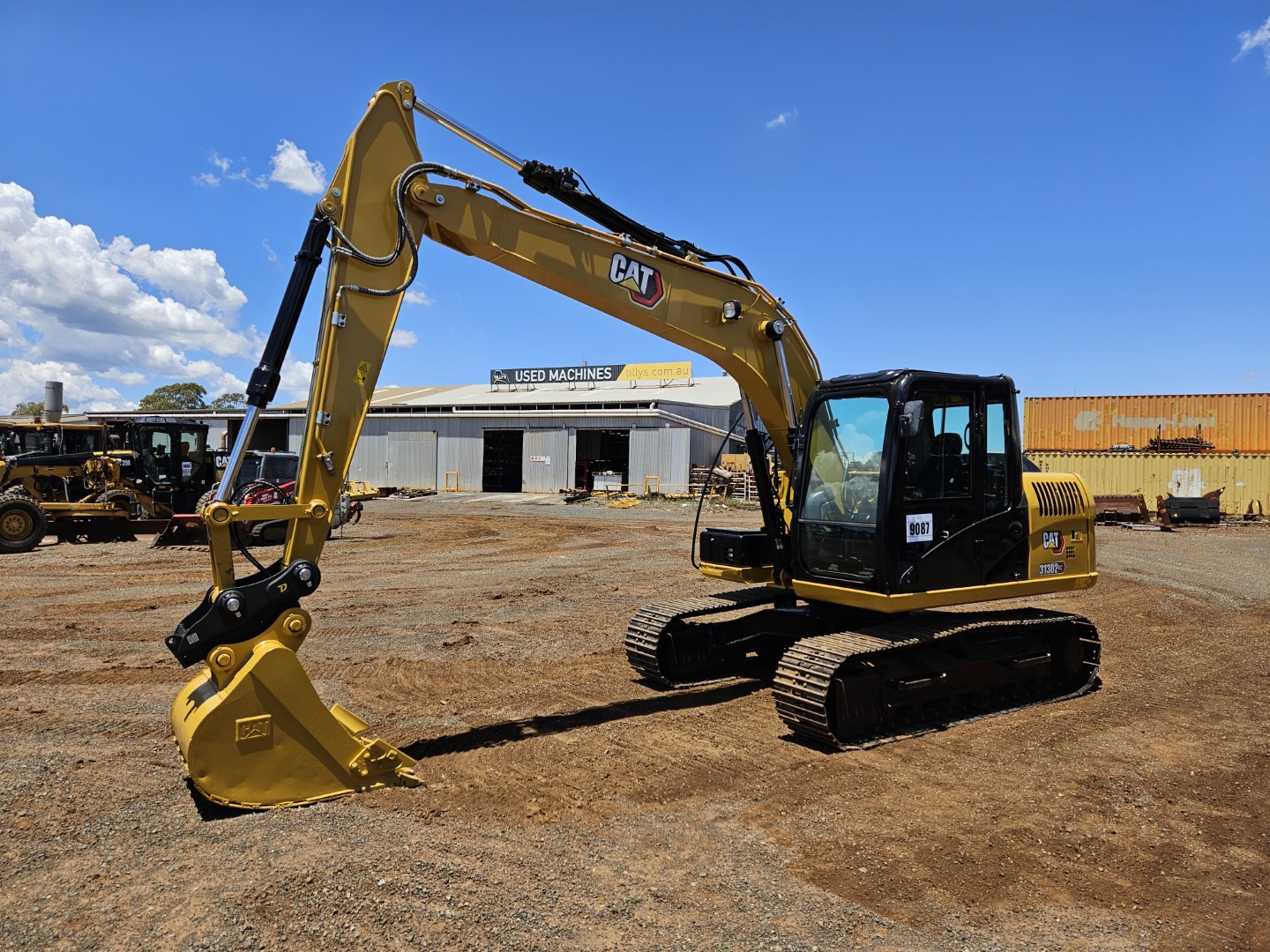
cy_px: 476
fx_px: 844
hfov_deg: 73.9
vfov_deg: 58.9
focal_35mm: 23
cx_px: 635
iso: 25
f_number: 1.8
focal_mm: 5.4
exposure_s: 1/2016
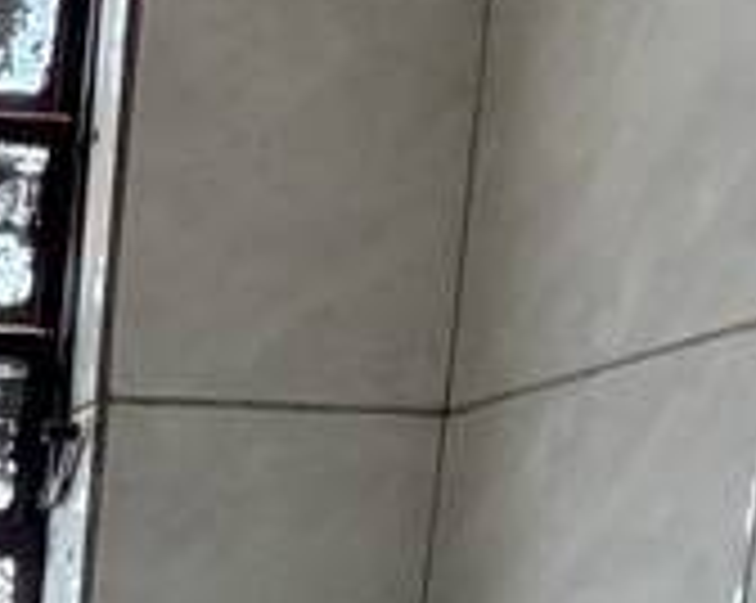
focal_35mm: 88
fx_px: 1967
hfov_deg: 18.9
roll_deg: -3.4
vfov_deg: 15.0
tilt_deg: -8.5
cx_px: -410
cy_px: 1102
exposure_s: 1/117
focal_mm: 2.22
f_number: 2.2
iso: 320
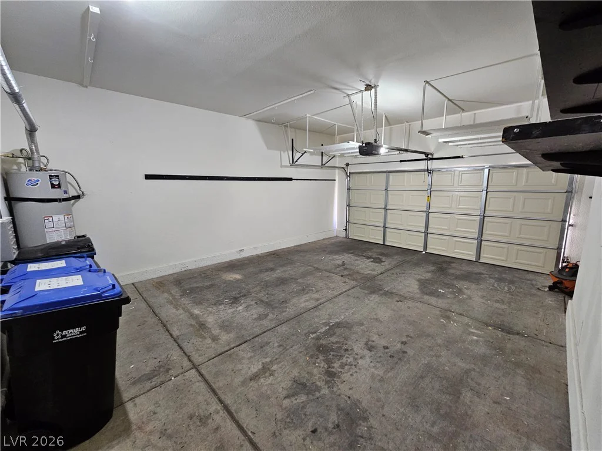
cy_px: 226
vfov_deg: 89.9
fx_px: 226
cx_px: 301
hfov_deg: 106.2
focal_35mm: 13
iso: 400
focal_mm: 2.2
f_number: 2.2
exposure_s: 1/30
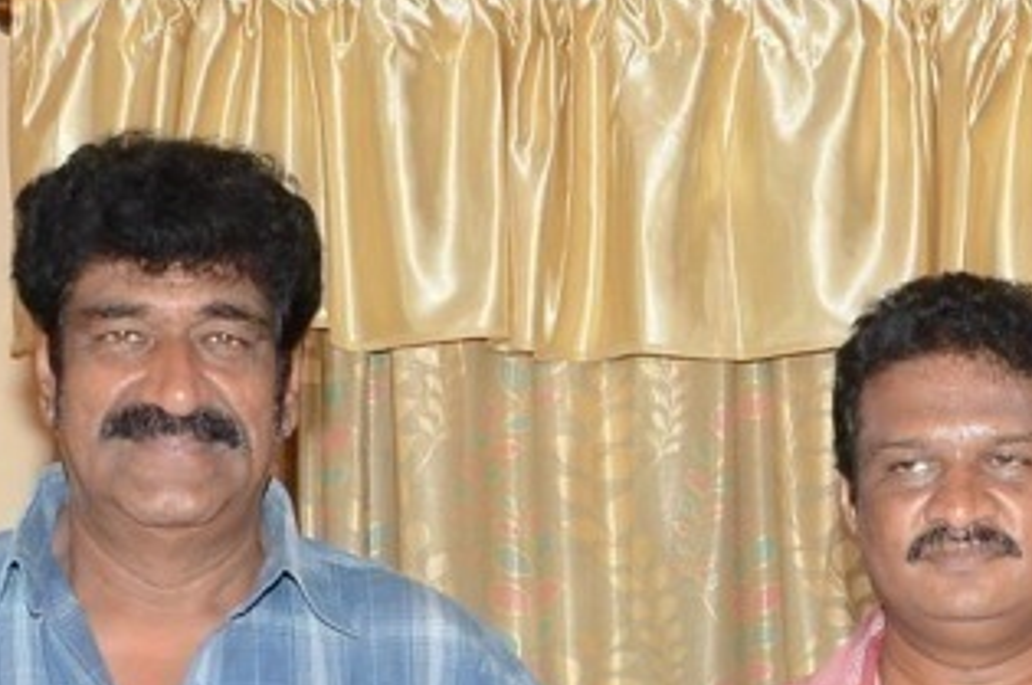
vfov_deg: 9.6
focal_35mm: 137
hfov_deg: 14.8
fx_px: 3921
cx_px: 924
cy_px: 1136
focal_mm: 24
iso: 500
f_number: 5.6
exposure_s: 1/125
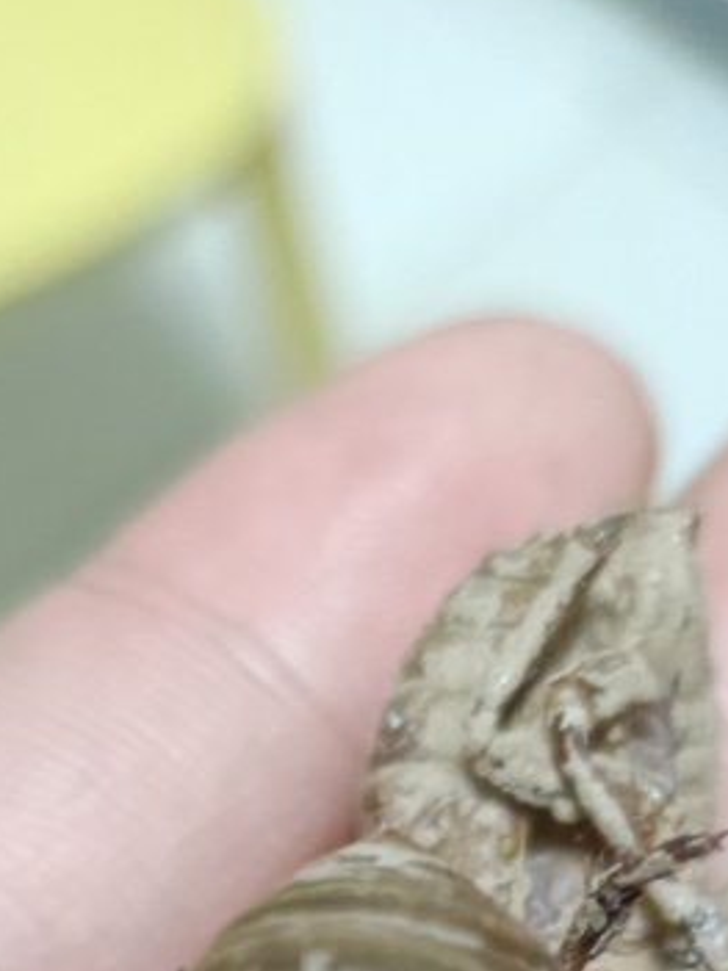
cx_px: 293
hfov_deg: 19.4
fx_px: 2132
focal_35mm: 76
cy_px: 1230
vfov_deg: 23.1
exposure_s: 1/25
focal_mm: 4.7
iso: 2181
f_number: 1.7
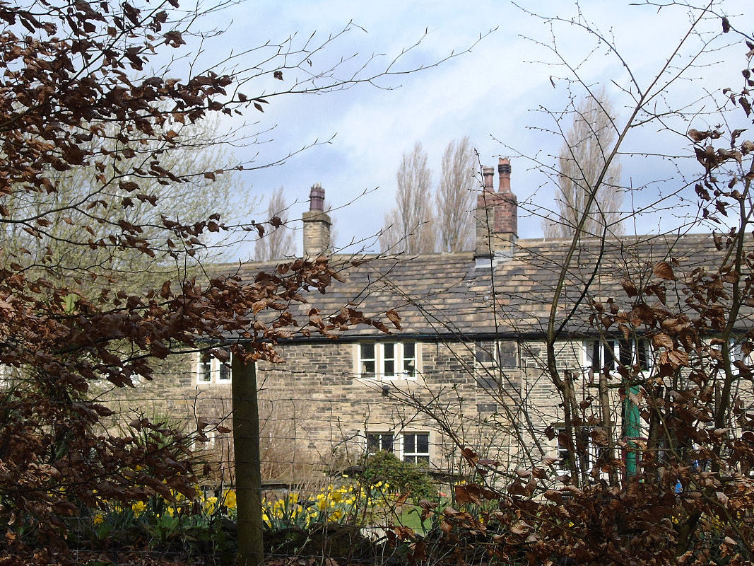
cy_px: 312
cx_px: 237
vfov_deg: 15.9
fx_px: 2025
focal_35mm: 93
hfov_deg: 21.0
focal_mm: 11
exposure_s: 1/400
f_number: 4.7
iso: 80
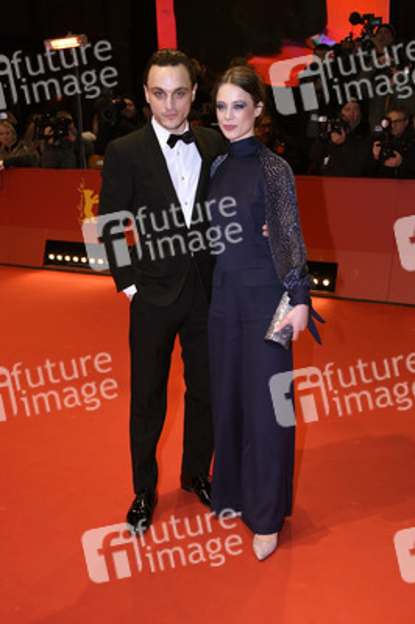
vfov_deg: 53.2
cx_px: 208
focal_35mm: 36
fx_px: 624
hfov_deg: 36.8
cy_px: 312
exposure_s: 1/400
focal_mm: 24
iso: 640
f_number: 3.2
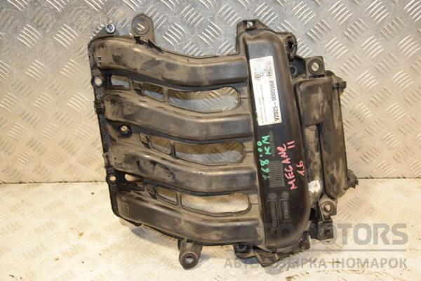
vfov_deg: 28.1
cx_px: 210
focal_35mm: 48
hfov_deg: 41.1
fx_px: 561
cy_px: 140
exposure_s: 1/160
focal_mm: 32
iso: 800
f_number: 5
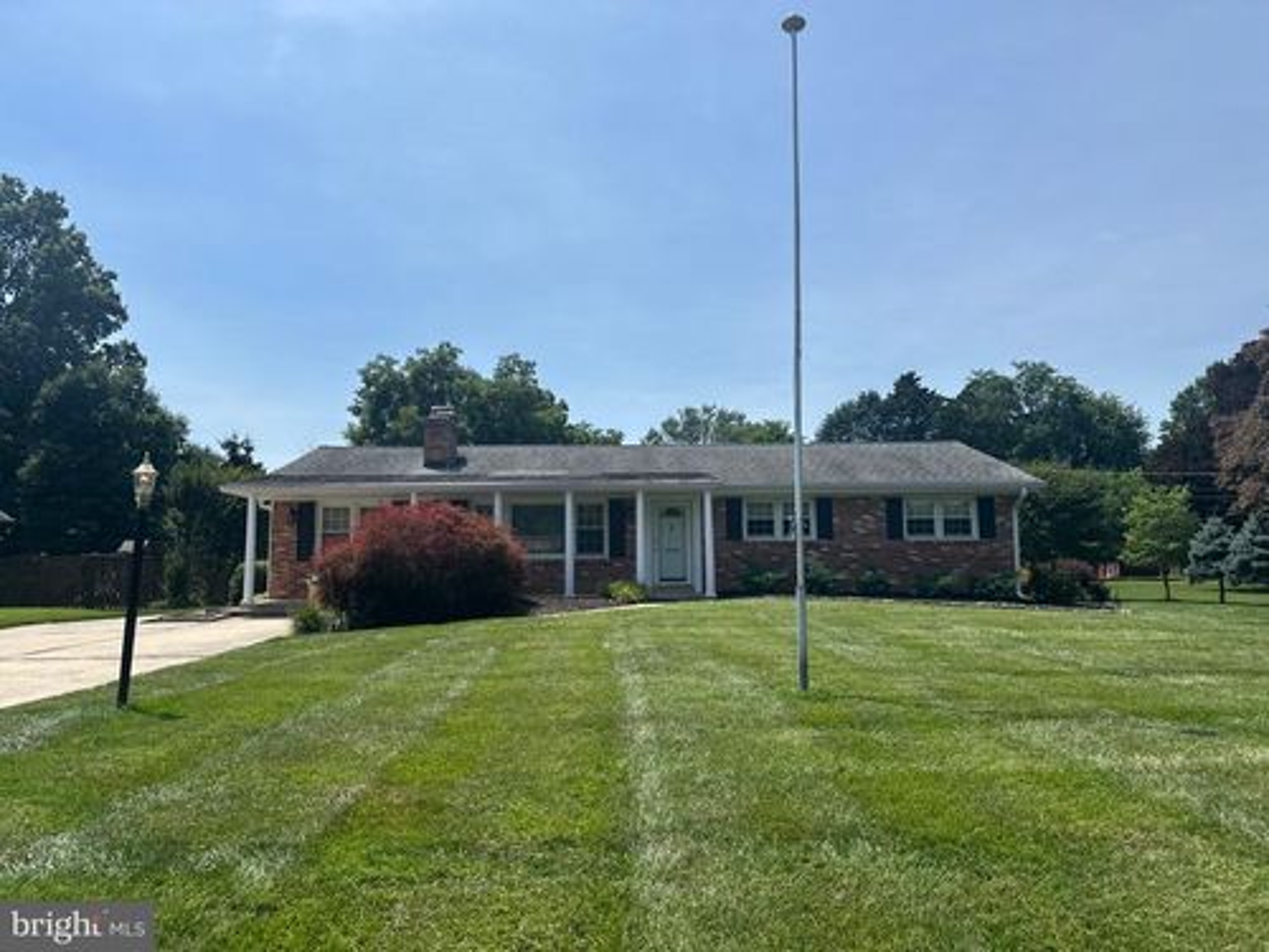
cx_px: 634
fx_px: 880
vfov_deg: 56.8
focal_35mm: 24
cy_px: 476
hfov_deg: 71.6
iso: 80
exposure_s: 1/7042
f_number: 1.78
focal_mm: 6.86
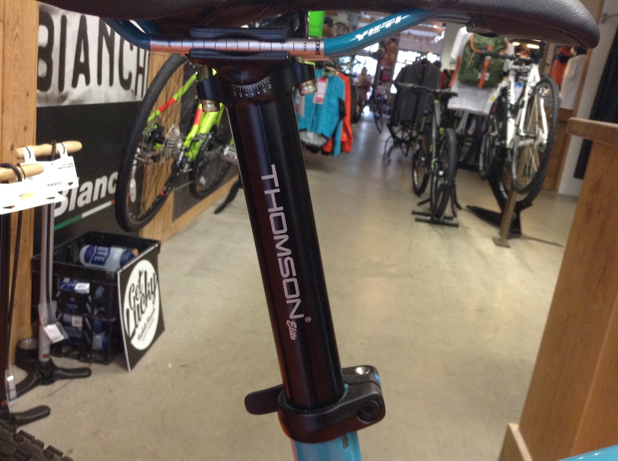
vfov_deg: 42.8
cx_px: 309
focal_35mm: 33
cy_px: 230
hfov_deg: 55.4
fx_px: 588
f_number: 2.4
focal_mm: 3.3
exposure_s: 1/25
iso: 160
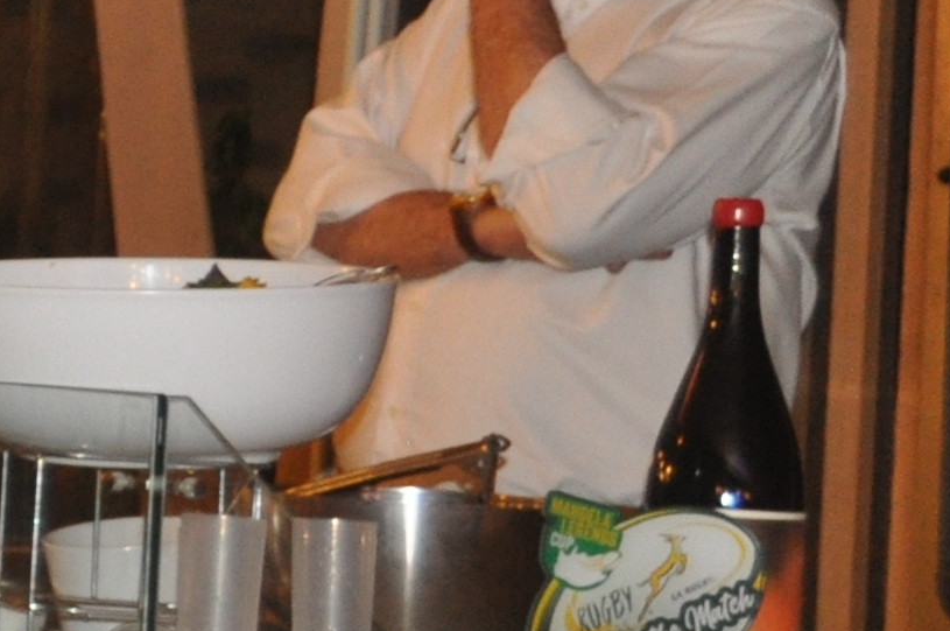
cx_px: -1310
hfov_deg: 8.5
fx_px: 5824
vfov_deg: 6.2
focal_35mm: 221
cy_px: 84
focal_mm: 28
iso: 800
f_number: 4
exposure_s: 1/60
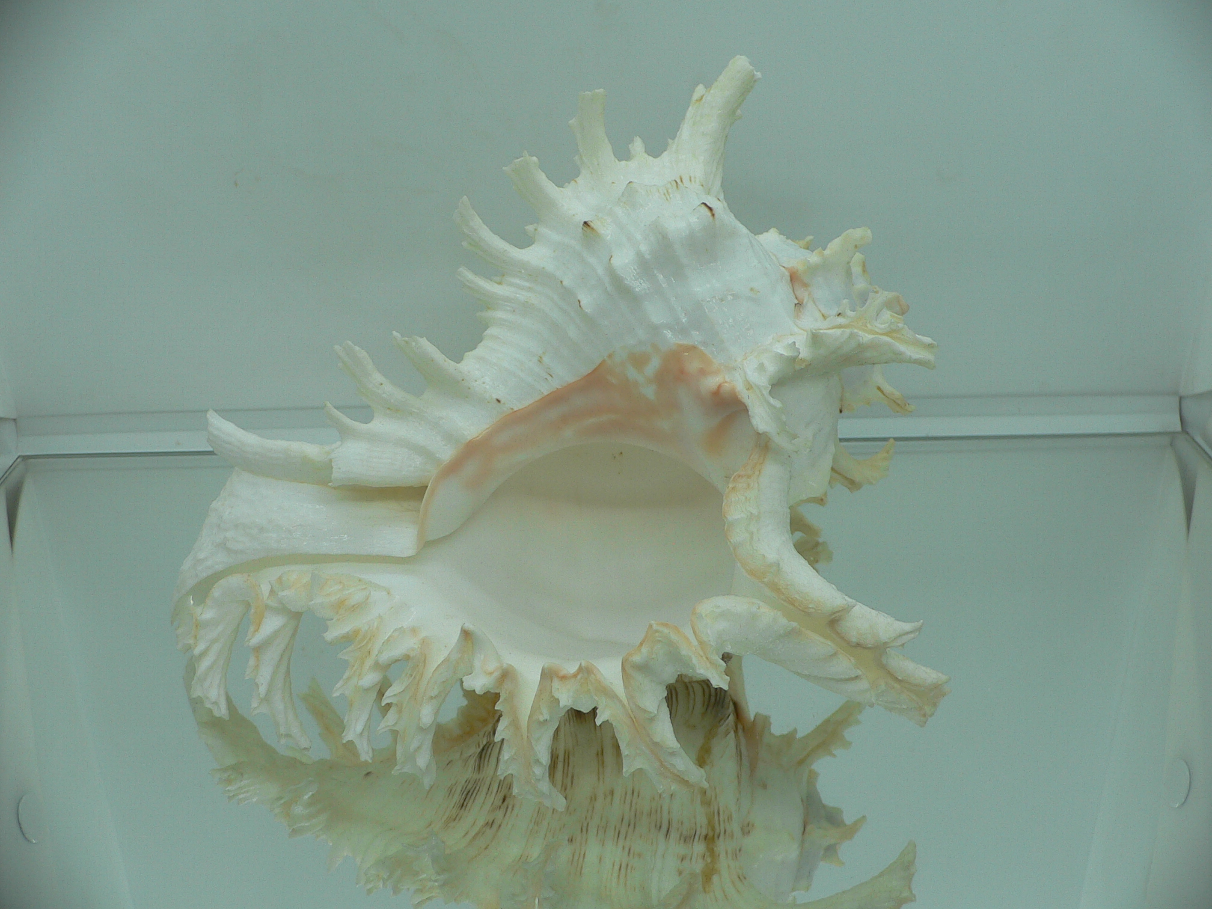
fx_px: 1225
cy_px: 454
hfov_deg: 52.6
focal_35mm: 35
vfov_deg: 40.7
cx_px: 606
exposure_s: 1/80
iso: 80
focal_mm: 4.6
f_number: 2.8
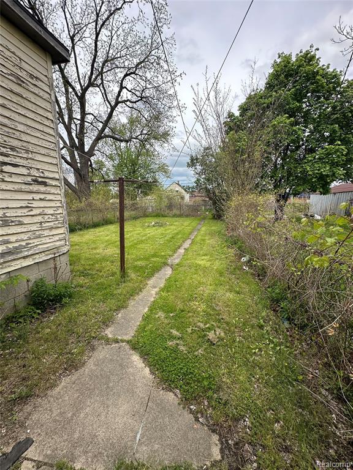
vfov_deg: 102.1
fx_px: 190
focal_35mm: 14
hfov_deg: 85.7
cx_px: 176
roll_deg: +2.9
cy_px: 235
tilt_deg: -5.7
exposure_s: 1/1135
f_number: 2.2
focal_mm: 2.22
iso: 50
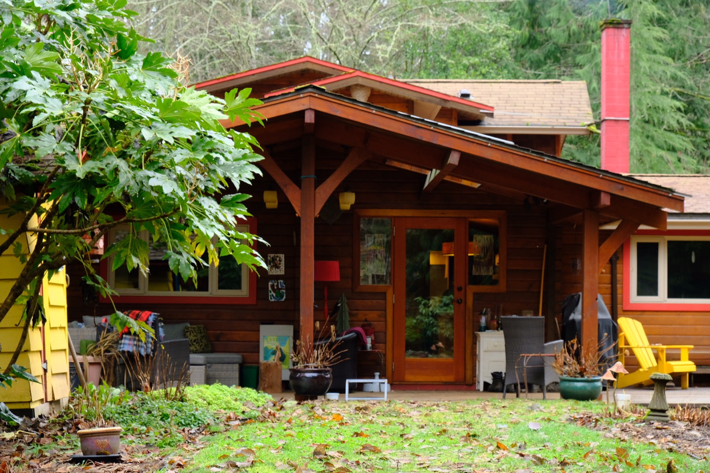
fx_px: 1637
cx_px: 355
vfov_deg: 16.4
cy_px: 236
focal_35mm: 83
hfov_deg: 24.5
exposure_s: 1/50
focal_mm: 55
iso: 1000
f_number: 8
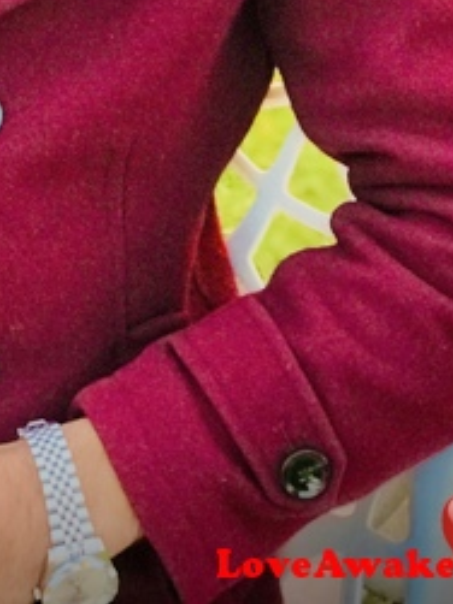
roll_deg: -2.3
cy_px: -236
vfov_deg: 12.0
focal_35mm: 159
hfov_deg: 9.2
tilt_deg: -25.6
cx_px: -57
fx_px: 2777
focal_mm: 6.6
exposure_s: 1/50
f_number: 2.8
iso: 125
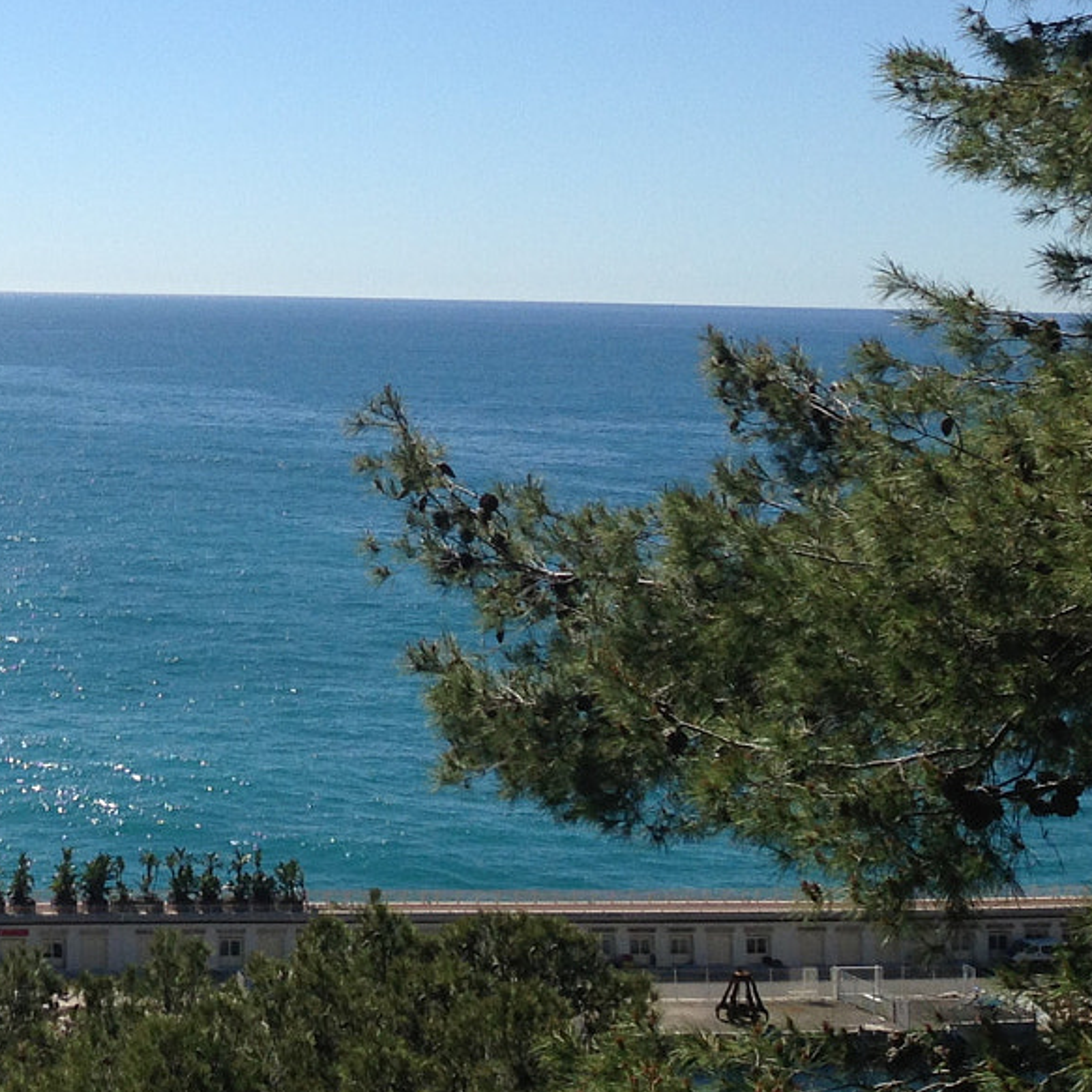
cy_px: 56
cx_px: -266
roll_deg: -2.3
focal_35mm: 80
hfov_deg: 20.1
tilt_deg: +3.3
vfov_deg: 21.1
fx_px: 2855
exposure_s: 1/1869
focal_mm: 4.12
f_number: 2.4
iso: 50
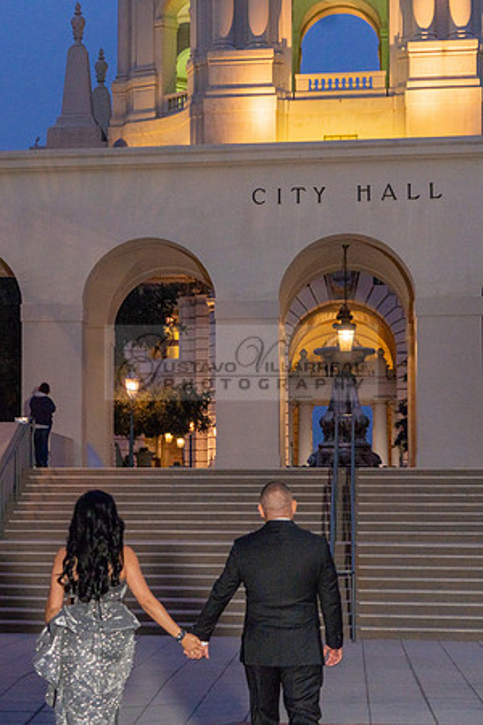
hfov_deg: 16.4
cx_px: 32
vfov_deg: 24.8
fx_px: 1650
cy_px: 390
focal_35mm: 82
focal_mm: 49
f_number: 4.5
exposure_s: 1/125
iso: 500
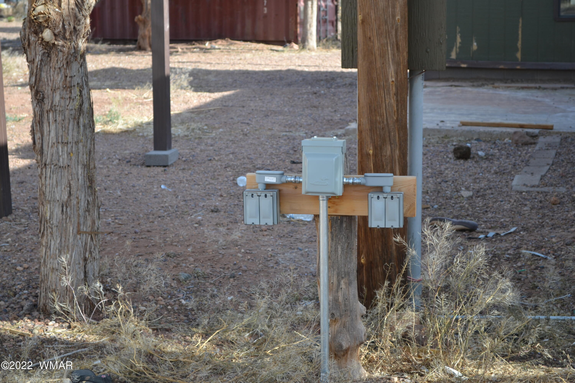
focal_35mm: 72
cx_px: 288
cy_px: 192
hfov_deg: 28.1
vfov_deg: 18.9
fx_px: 1150
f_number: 5.6
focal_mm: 48
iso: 110
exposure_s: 1/125
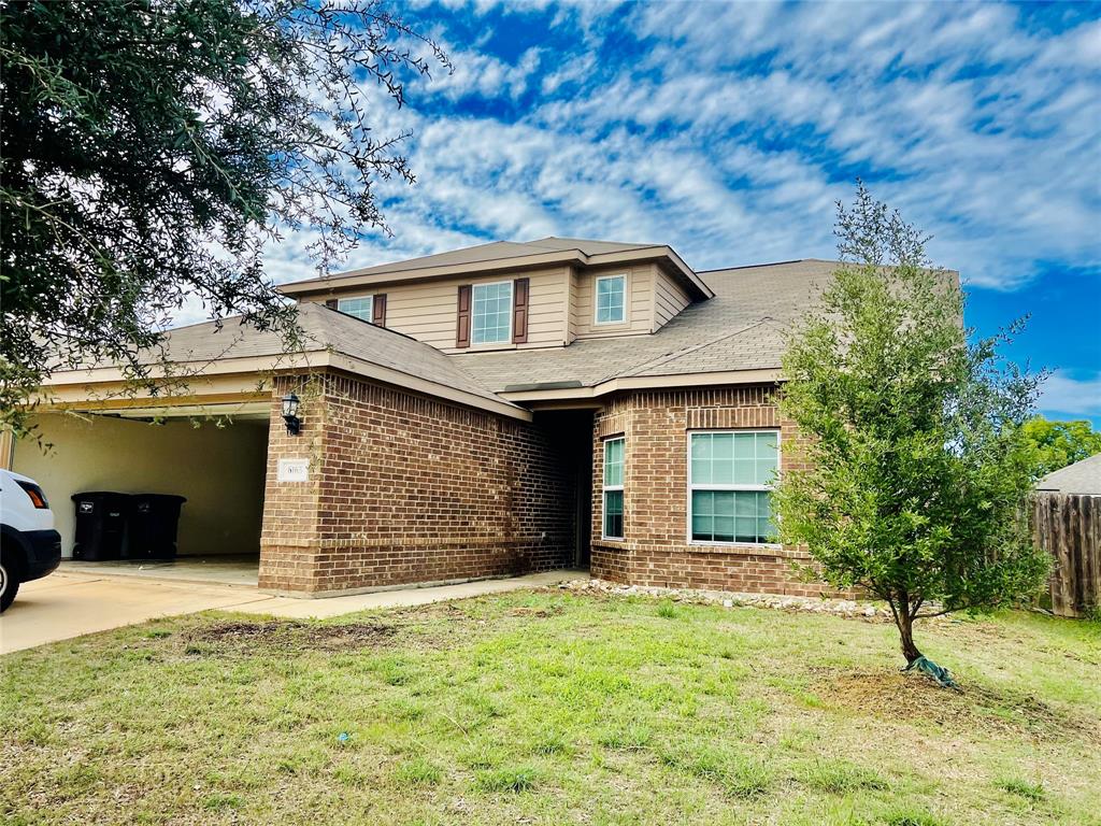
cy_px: 413
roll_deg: -2.3
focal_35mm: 26
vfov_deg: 53.1
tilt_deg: +6.6
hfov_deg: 67.3
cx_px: 550
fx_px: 827
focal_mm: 5.7
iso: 50
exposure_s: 1/2353
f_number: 1.5
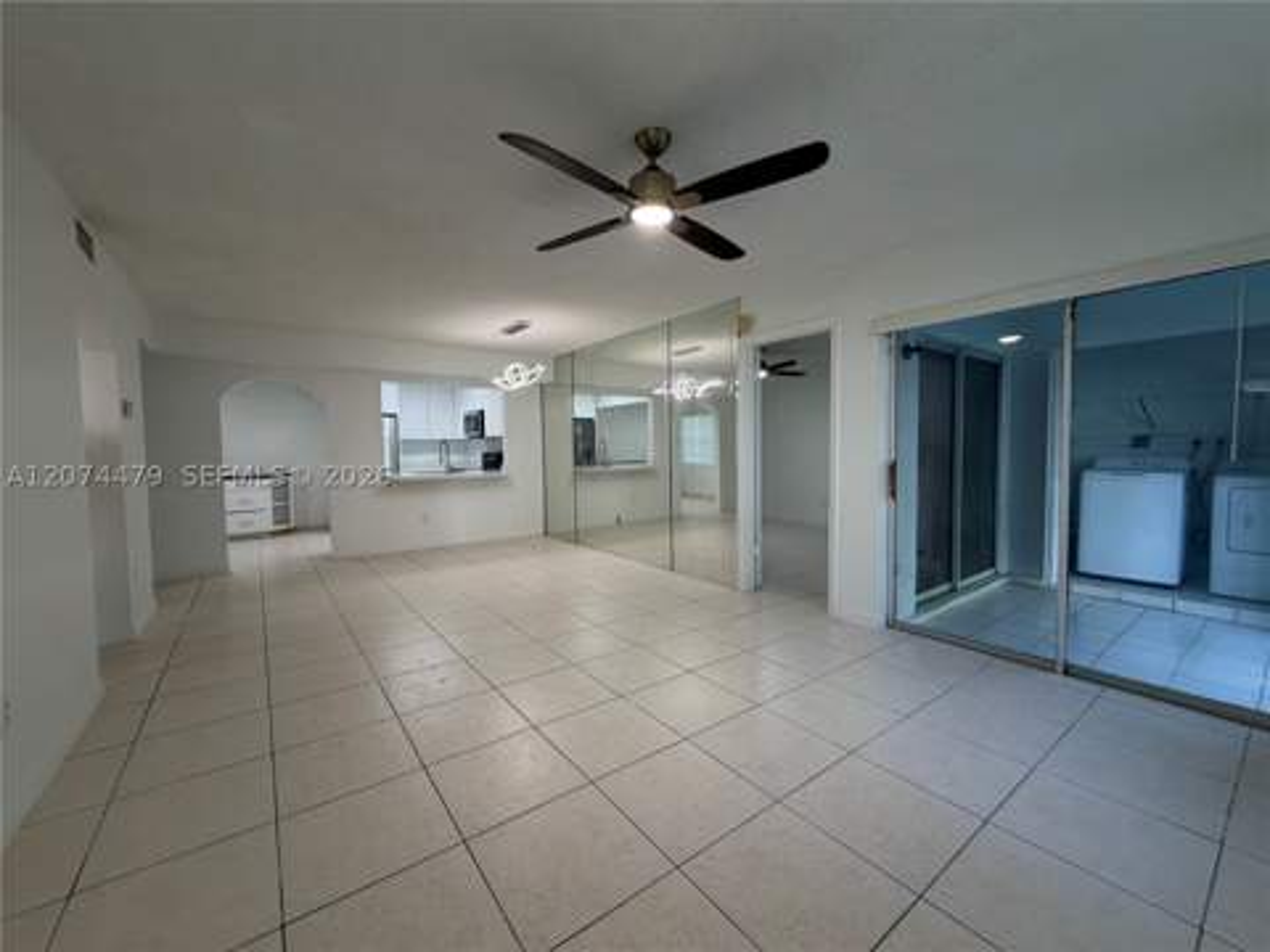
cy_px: 476
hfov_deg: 102.1
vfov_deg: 85.7
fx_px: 514
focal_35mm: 14
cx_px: 635
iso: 160
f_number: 2.2
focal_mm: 2.22
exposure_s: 1/120
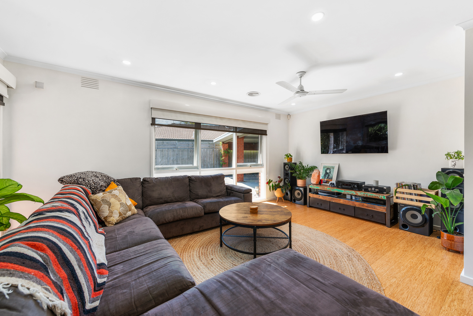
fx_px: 184
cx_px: 236
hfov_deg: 104.2
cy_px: 158
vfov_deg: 81.3
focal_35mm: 14
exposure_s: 1/13
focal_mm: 14
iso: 125
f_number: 8
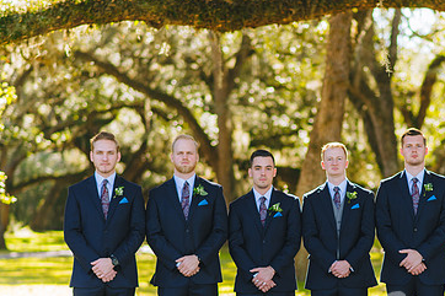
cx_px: 327
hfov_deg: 13.3
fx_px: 1903
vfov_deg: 8.9
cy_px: 252
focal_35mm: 154
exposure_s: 1/800
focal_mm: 85
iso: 200
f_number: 2.2
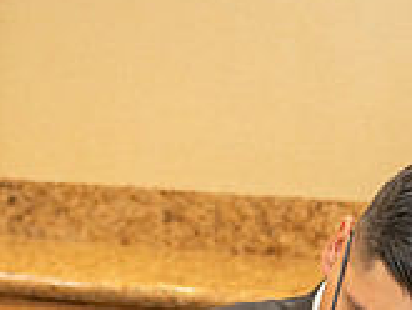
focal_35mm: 126
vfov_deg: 11.4
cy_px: 443
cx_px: 163
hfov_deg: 15.6
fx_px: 1501
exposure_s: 1/160
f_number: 2.8
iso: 800
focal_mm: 31
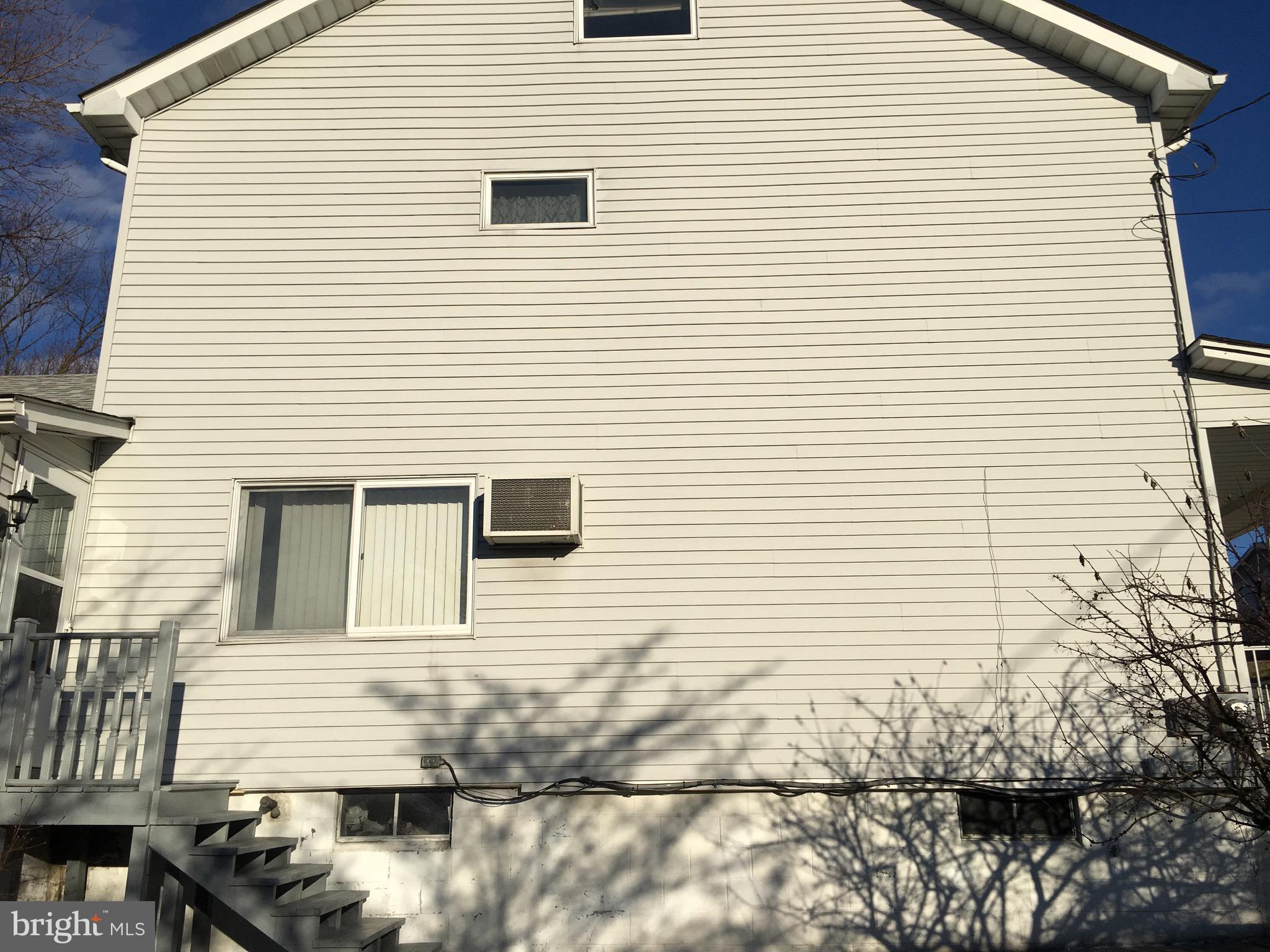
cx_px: 635
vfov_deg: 48.2
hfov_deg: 61.7
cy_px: 476
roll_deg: +1.6
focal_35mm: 29
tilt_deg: +15.6
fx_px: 1064
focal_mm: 4.15
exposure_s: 1/4049
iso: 25
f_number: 2.2
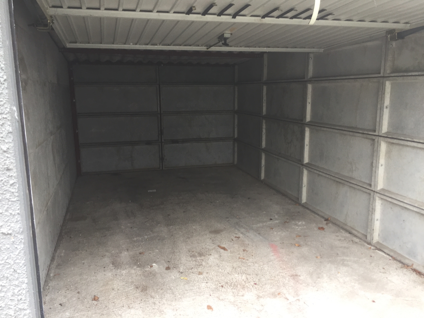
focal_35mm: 29
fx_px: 355
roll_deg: -0.5
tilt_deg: -11.8
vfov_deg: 48.2
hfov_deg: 61.7
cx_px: 212
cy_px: 159
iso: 50
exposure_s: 1/100
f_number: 2.2
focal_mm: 4.15
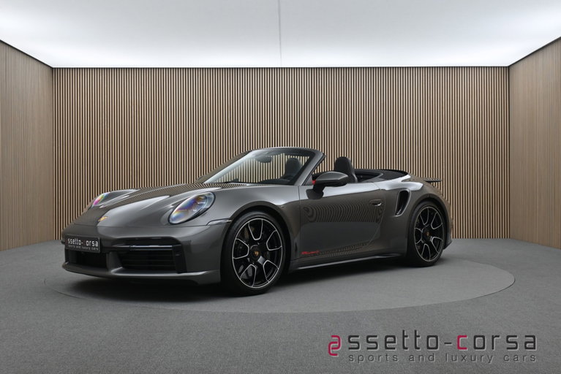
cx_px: 280
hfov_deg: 48.7
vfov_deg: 33.6
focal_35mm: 40
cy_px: 187
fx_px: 620
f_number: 4.5
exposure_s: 1/40
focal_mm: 26.5
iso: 400
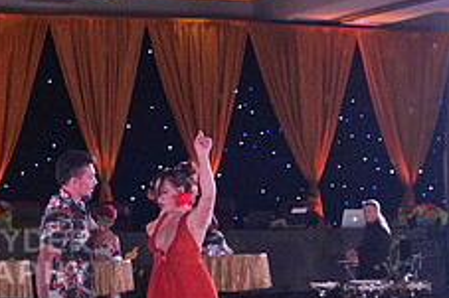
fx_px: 1371
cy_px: 260
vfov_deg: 12.4
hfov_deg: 17.6
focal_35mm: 110
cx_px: -101
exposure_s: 1/400
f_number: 4
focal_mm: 29
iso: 2000
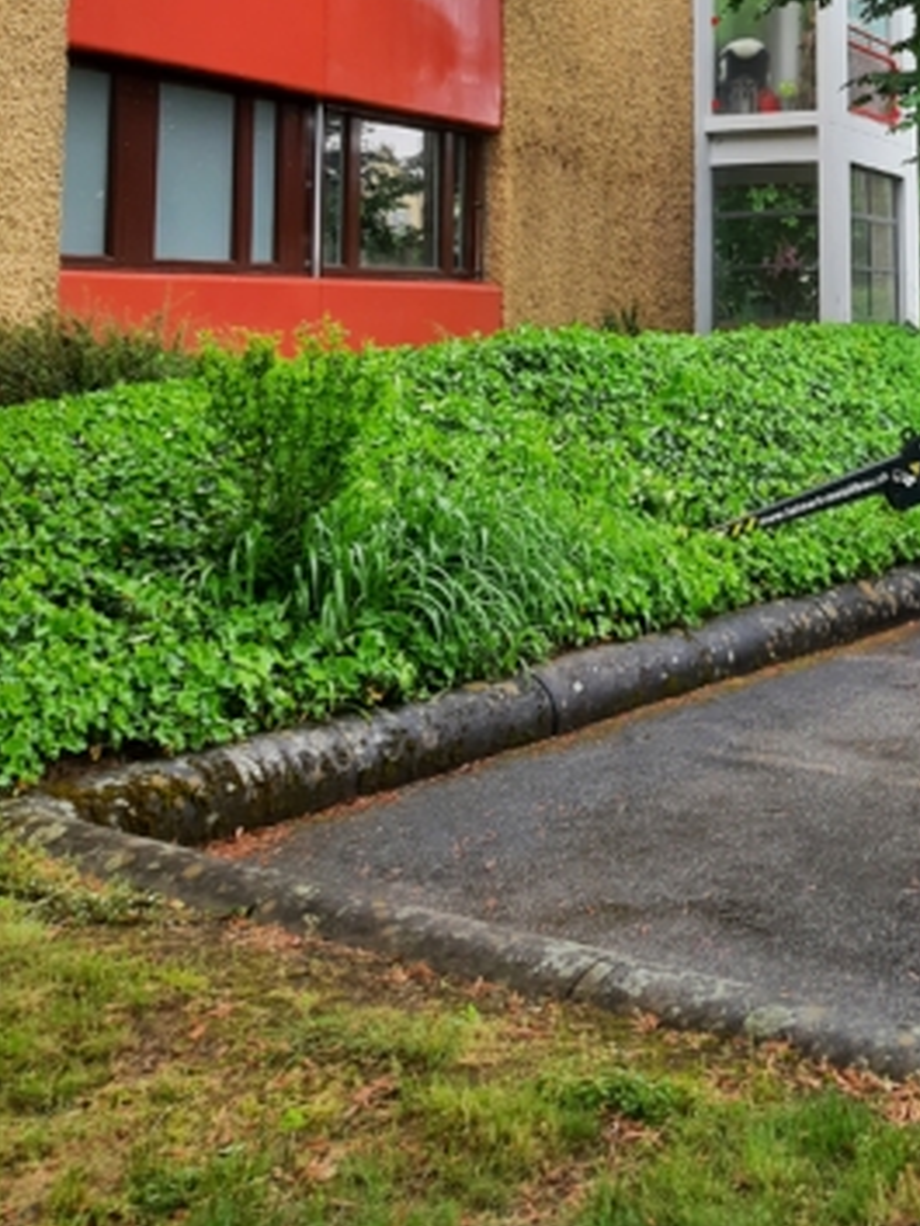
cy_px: 54
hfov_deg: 26.6
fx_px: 1842
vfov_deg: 34.1
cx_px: 915
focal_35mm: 52
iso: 64
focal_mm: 3.92
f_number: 1.7
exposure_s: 1/100
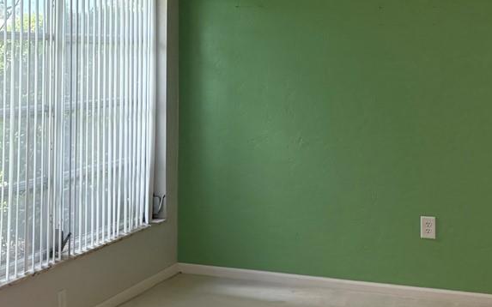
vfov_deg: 16.7
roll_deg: +0.8
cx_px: 103
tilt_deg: +0.1
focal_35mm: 77
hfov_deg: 26.3
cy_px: 33
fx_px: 1032
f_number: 1.6
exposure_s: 1/235
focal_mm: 5.96
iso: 125
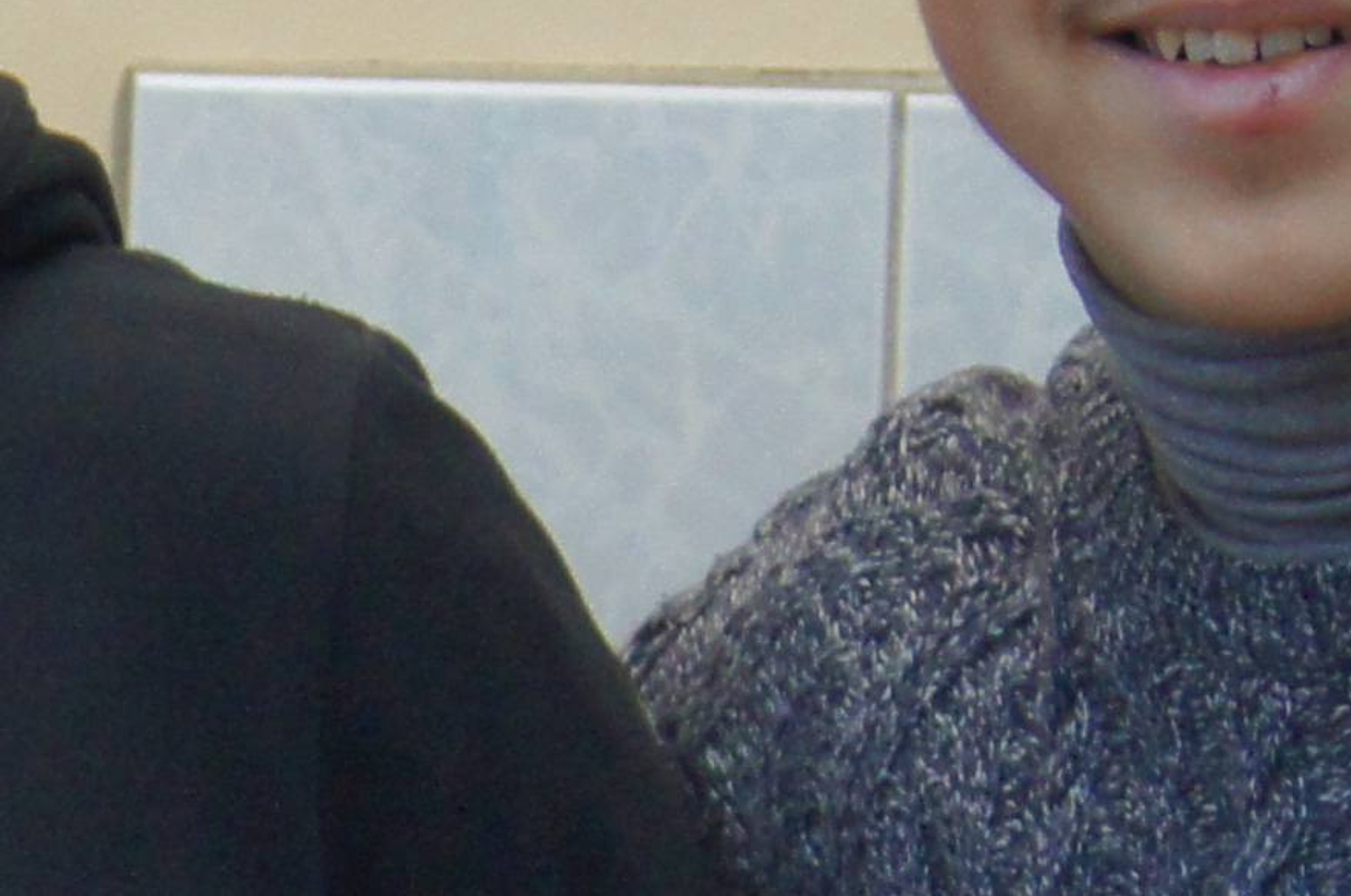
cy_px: 1442
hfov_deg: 6.9
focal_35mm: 294
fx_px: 11011
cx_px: -923
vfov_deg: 4.6
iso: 1600
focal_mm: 35
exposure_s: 1/125
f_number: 4.5
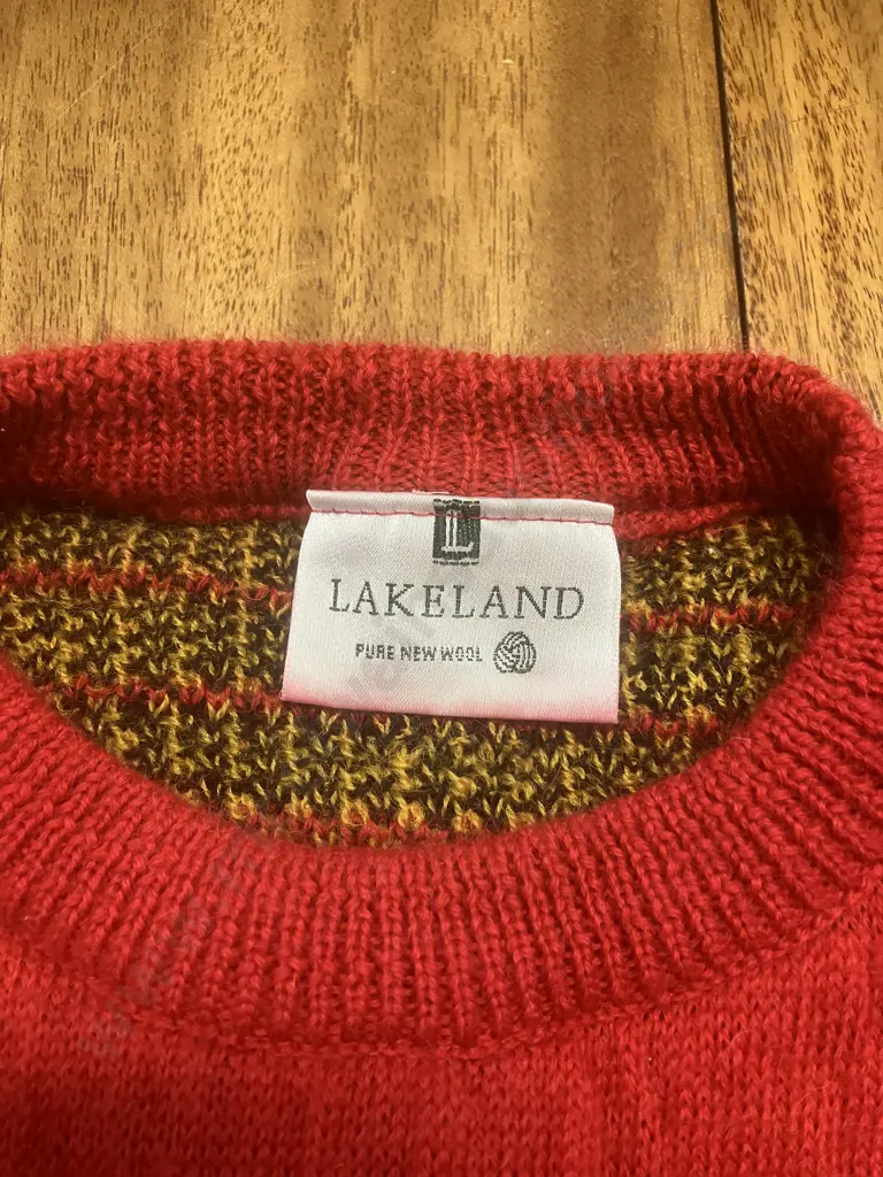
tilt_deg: -74.7
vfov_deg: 63.4
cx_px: 442
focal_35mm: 28
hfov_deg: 49.7
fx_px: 952
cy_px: 588
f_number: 1.8
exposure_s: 1/50
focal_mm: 3.99
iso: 125
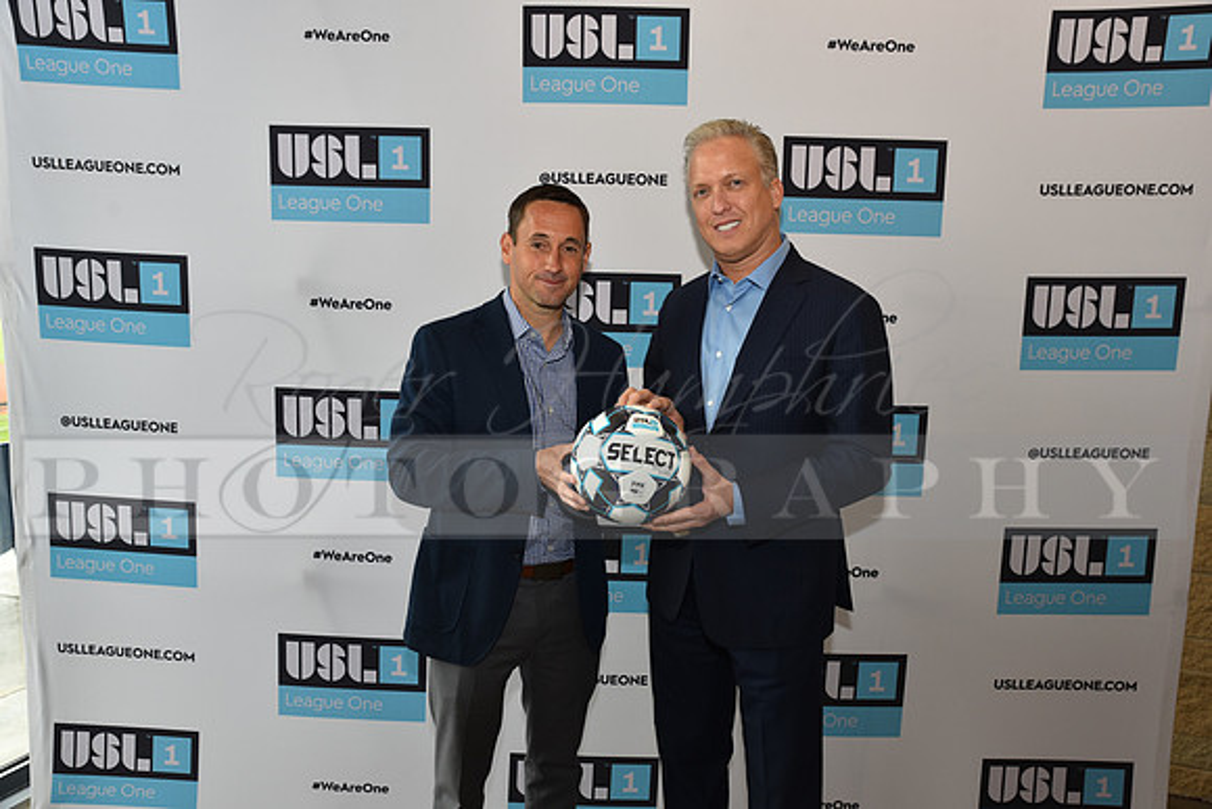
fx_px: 977
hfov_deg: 63.6
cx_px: 606
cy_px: 404
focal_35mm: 29
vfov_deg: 45.0
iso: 400
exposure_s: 1/60
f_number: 5.6
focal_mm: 29
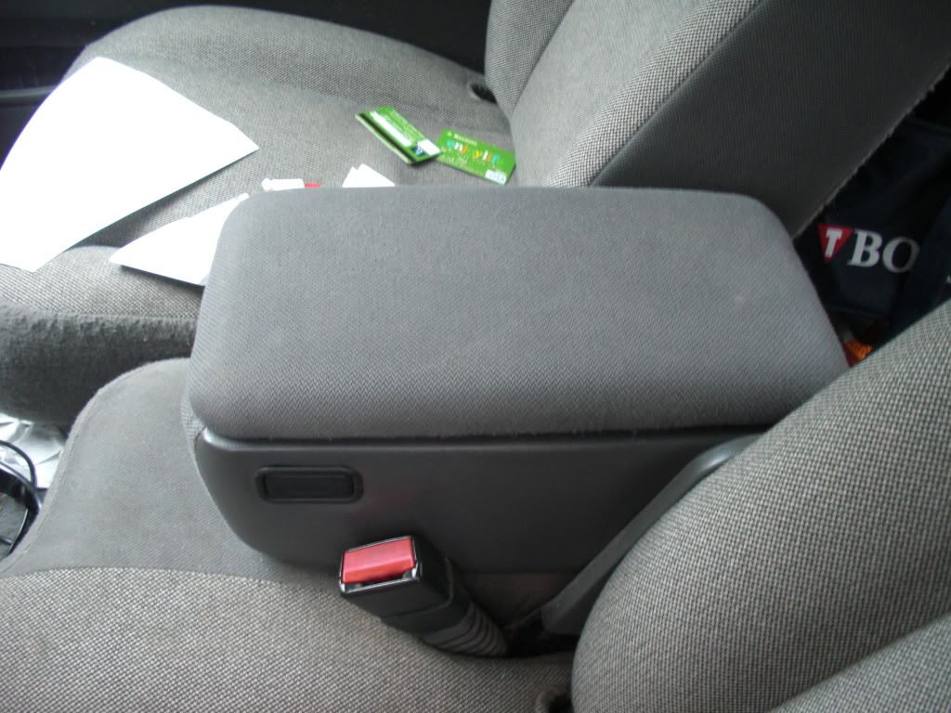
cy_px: 356
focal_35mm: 36
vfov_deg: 39.7
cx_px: 476
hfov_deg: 51.4
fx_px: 989
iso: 200
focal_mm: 6.3
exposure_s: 1/10
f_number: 2.8
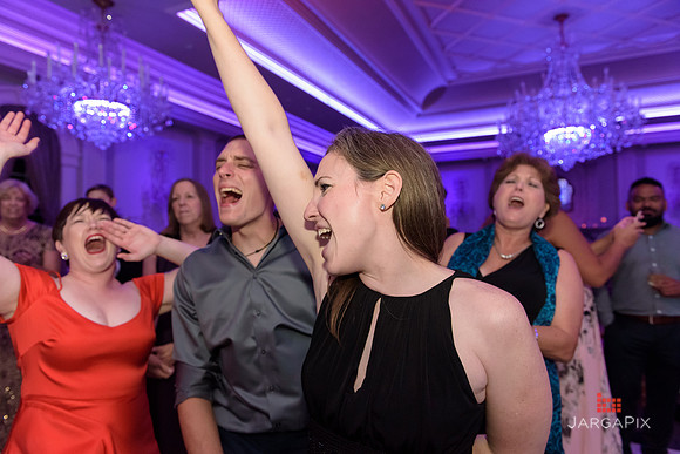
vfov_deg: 53.2
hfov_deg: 73.7
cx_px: 340
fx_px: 453
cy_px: 227
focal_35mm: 24
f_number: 3.2
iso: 3200
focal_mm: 24
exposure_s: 1/125
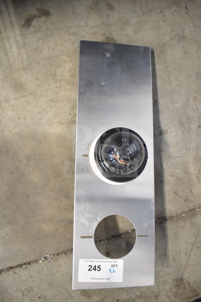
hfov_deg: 47.9
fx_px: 226
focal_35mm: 27
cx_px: 100
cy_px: 151
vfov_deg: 67.4
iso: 2000
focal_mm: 18
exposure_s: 1/30
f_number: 3.5
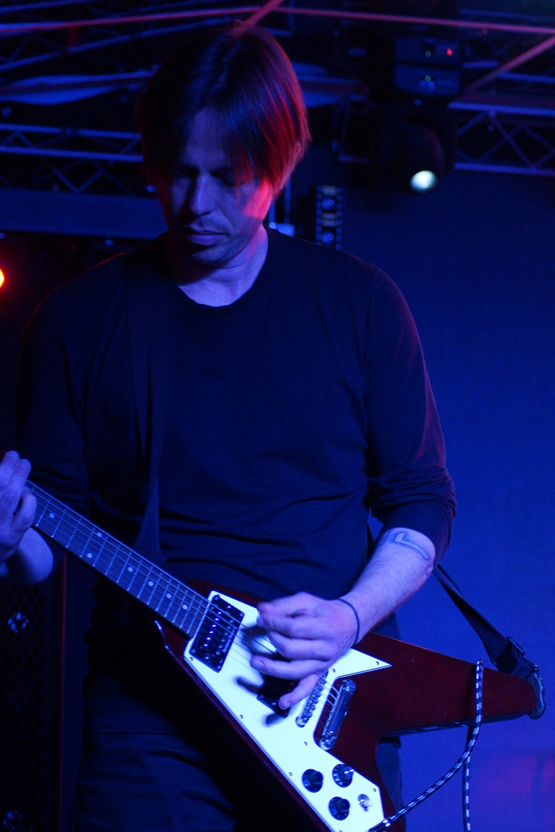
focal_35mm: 105
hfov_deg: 13.0
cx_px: 278
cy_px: 416
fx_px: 2428
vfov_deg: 19.5
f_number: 4
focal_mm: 70
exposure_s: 1/60
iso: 1600
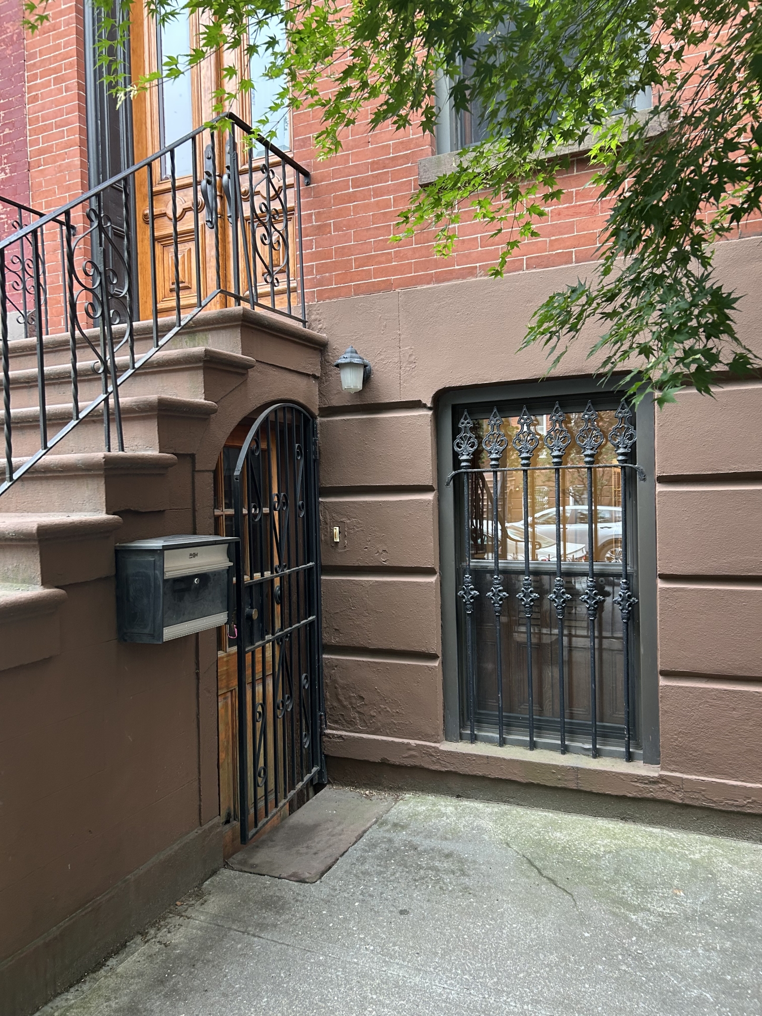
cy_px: 508
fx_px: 763
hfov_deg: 53.1
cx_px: 381
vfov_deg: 67.3
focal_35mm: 26
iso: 125
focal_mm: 5.7
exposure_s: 1/104
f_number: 1.5
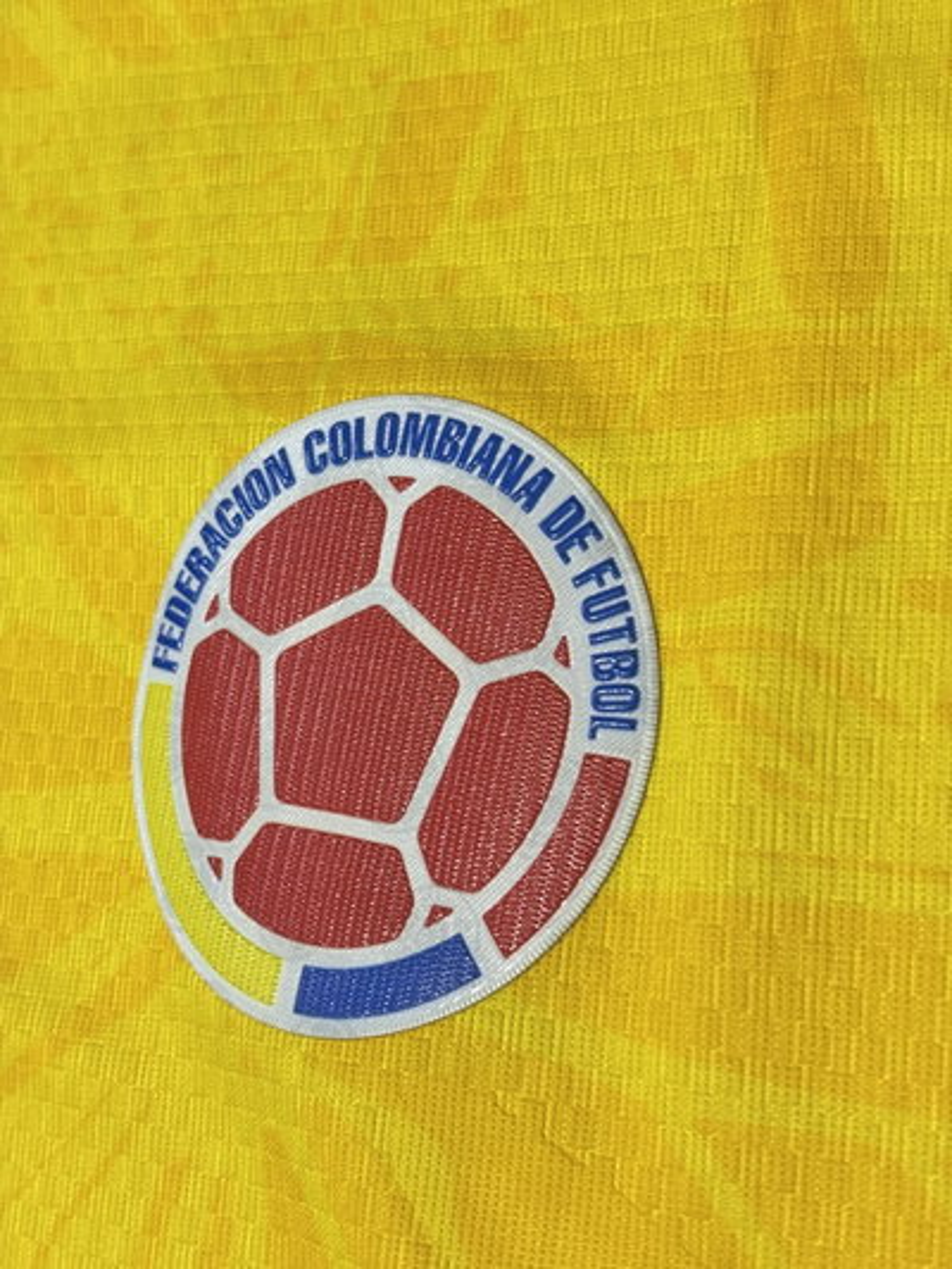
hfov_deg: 28.0
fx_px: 1906
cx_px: 476
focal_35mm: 52
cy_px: 634
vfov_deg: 36.8
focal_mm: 5.96
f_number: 1.6
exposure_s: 1/50
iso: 160
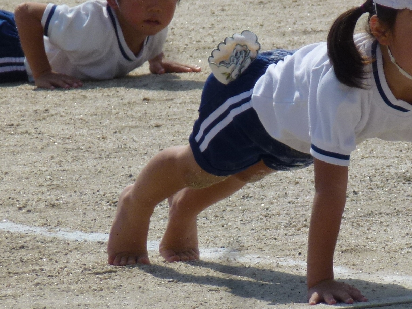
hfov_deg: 2.4
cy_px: 215
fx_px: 9677
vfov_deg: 1.8
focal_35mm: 813
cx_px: 303
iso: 100
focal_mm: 68.8
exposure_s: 1/1000
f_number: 5.9
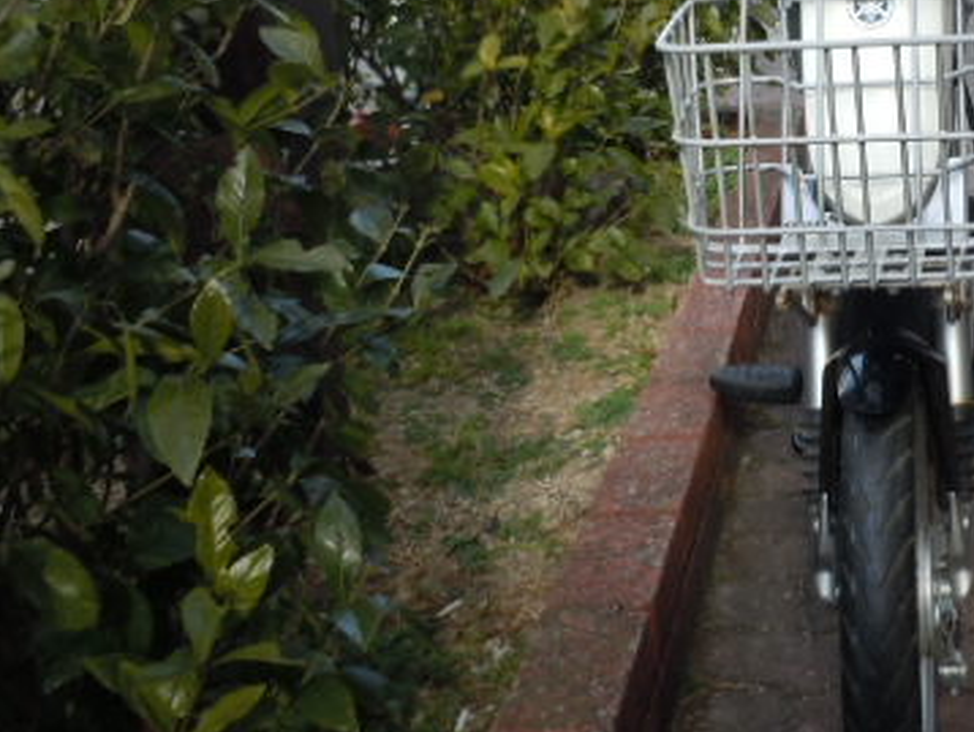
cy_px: 131
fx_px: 1408
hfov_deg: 36.4
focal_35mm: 50
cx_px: 824
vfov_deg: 28.4
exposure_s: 1/200
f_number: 3.7
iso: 100
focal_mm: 5
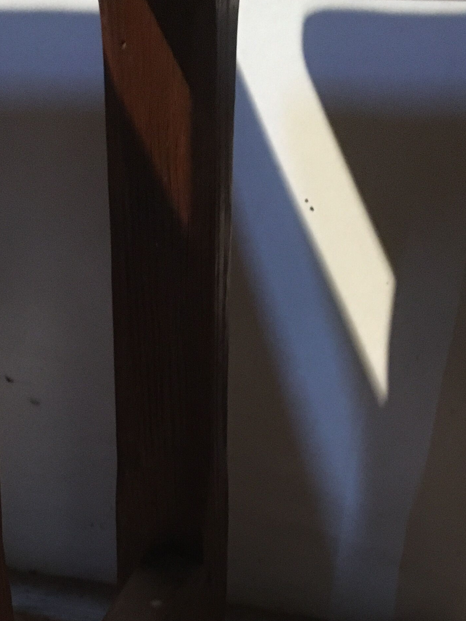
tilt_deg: -32.5
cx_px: 164
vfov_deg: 29.7
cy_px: 578
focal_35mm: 62
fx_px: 1113
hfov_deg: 23.6
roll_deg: -0.4
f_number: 2.2
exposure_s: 1/17
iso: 400
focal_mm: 4.15
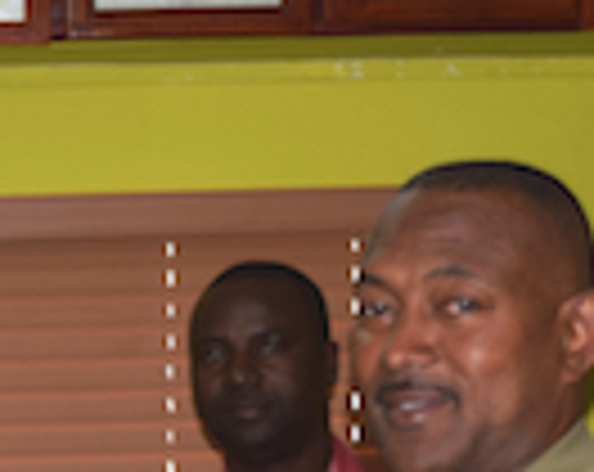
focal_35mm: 233
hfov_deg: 8.2
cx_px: -63
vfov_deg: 6.5
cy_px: 690
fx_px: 4087
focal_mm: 34
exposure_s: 1/60
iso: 100
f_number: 4.5
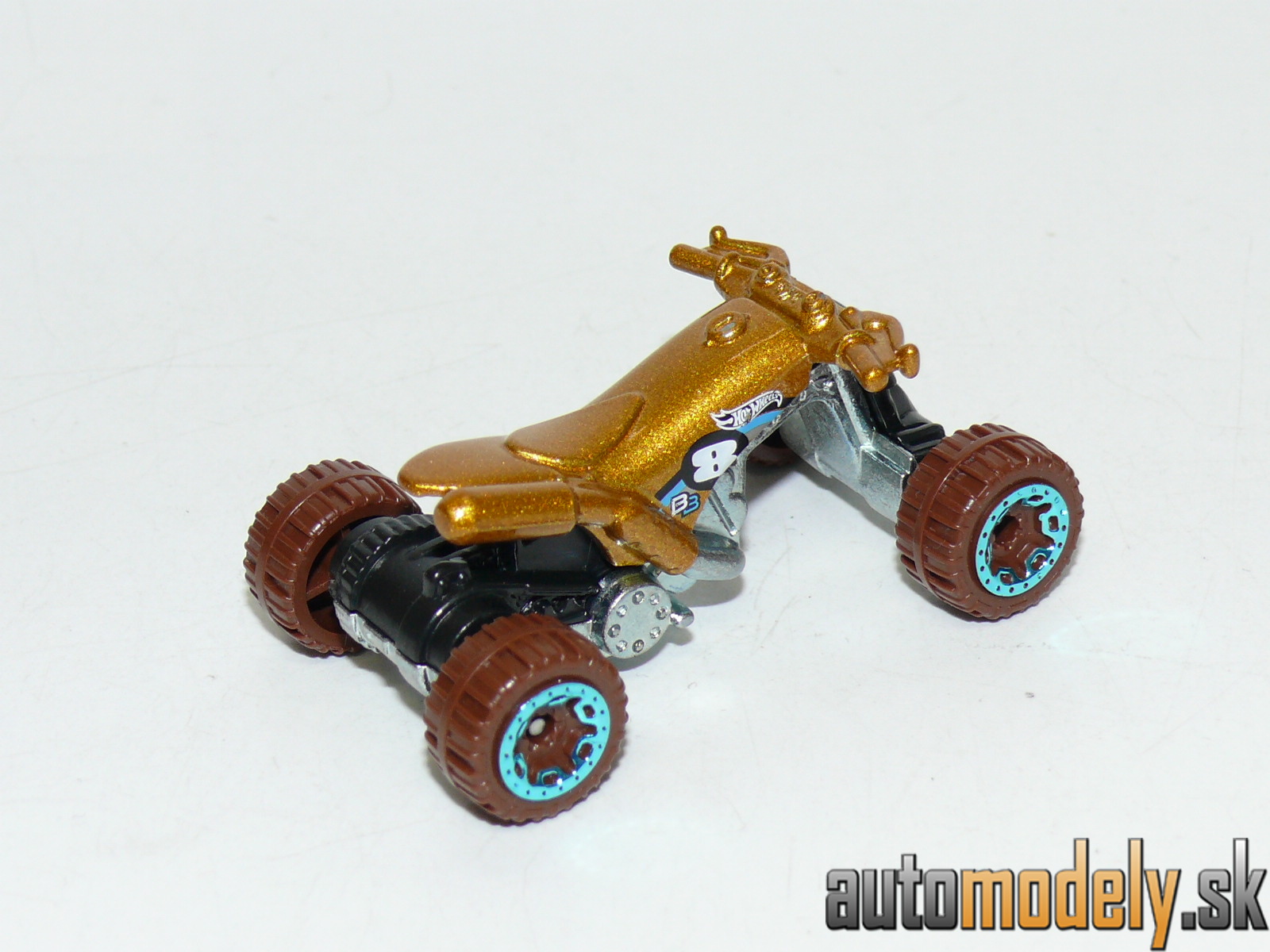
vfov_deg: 14.4
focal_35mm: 103
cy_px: 476
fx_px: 3779
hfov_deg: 19.1
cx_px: 635
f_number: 4
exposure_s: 1/30
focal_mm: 13.4
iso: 100
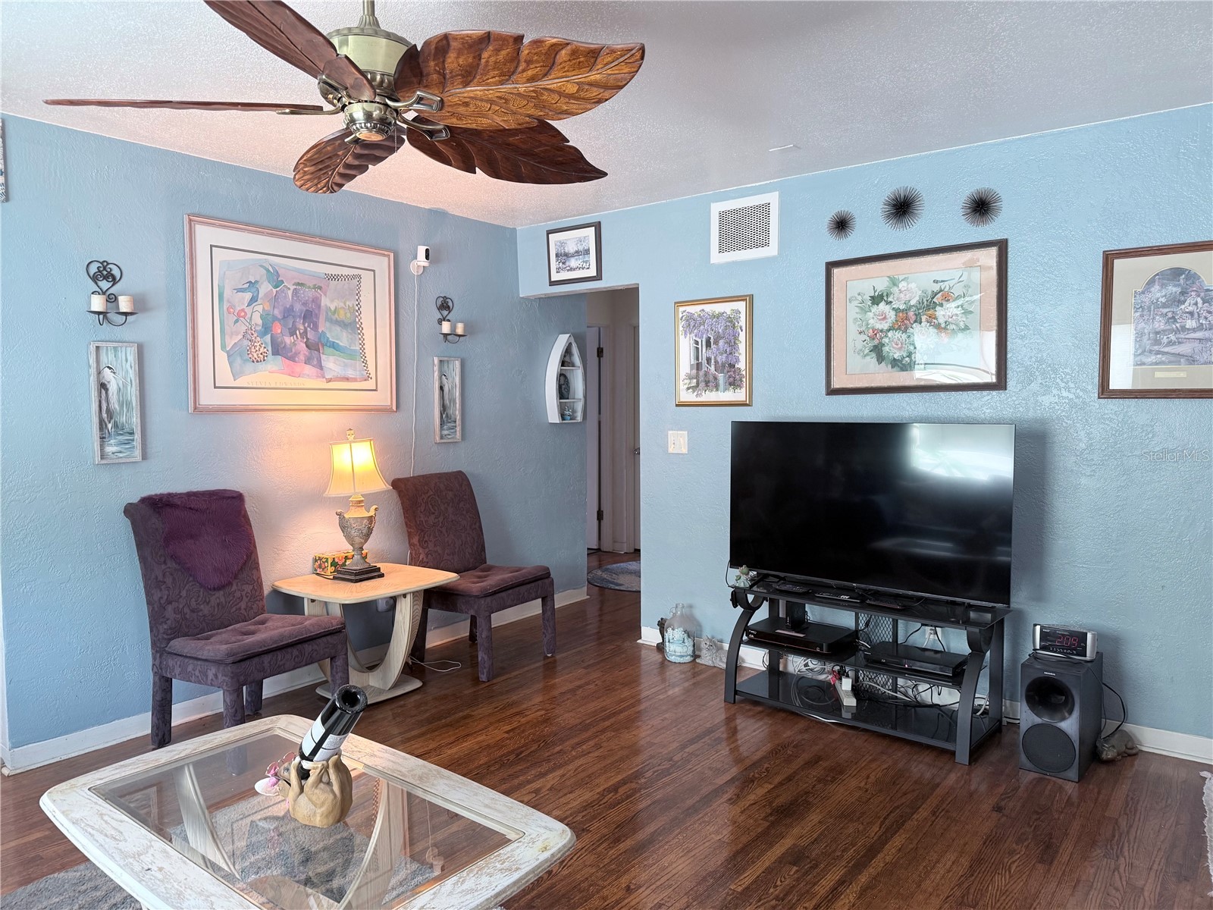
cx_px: 606
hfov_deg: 71.6
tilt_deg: -3.1
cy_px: 455
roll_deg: +0.4
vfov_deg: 56.8
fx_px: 841
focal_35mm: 24
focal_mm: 6.76
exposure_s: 1/60
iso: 160
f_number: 1.78
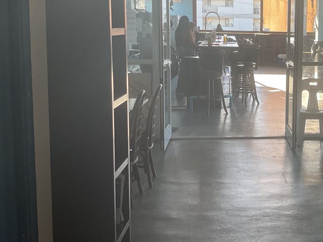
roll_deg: -0.1
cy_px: 94
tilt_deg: -7.1
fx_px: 541
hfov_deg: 31.2
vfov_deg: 25.2
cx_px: 308
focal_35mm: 58
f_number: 1.8
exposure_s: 1/120
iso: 32
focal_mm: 3
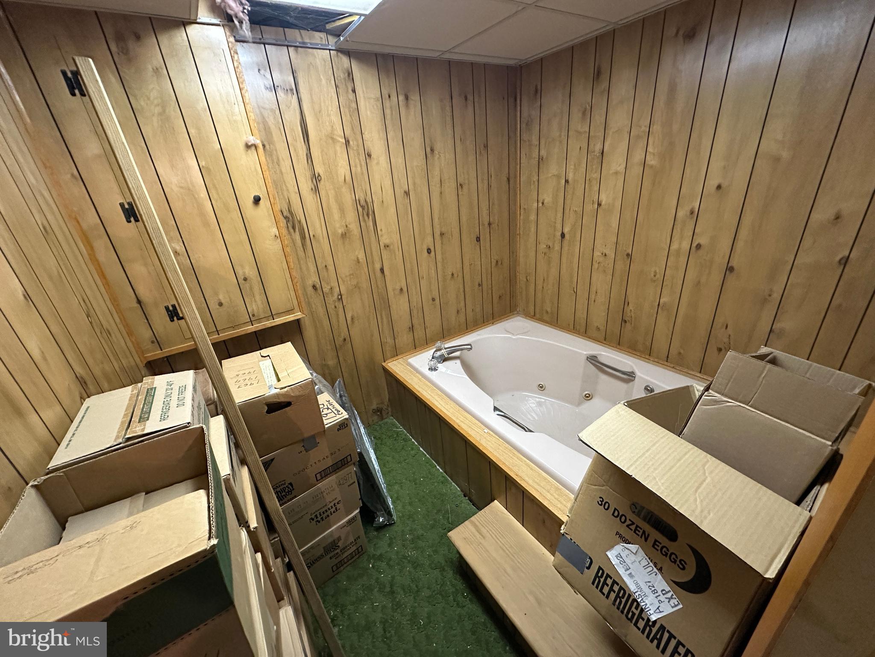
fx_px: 354
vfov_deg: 85.7
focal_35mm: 14
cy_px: 328
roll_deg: +5.9
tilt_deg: -23.6
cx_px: 438
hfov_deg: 102.1
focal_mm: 2.22
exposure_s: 1/60
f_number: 2.2
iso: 800
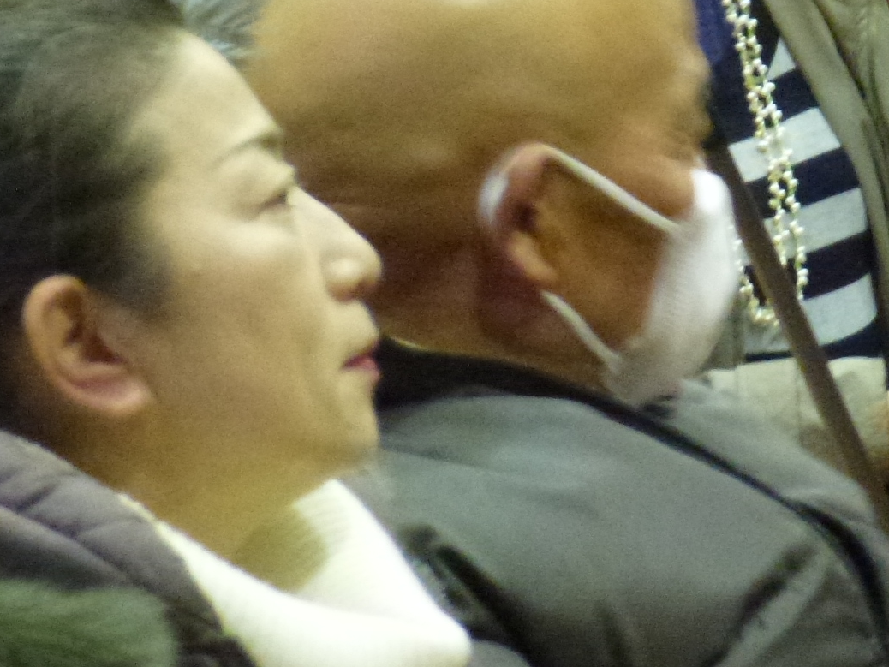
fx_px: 16851
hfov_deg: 3.0
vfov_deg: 2.3
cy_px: 421
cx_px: 708
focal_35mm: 656
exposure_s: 1/8
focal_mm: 47.7
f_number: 5.6
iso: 1000
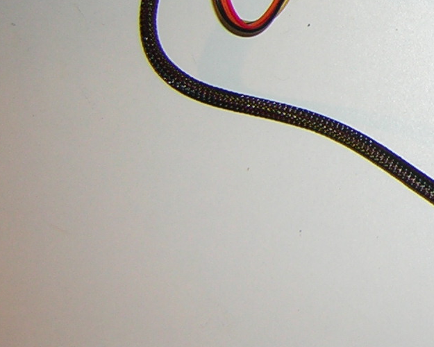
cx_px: 524
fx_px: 1156
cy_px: 8
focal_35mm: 90
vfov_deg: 16.7
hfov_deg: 19.9
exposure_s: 1/60.1
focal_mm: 4.7
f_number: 2.6
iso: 50
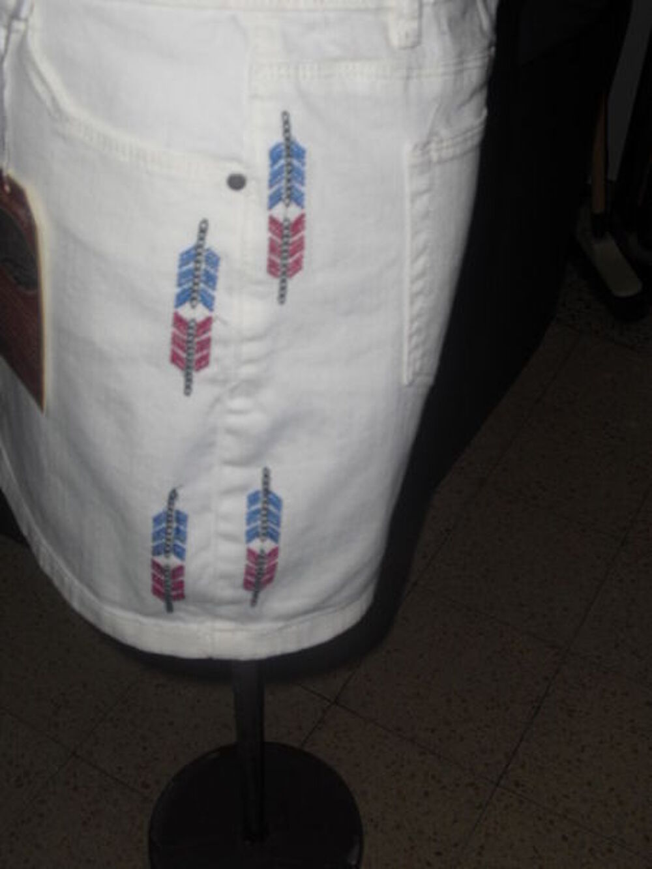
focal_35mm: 44
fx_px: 1105
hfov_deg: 32.9
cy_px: 434
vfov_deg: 42.9
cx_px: 326
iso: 64
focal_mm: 7.7
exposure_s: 1/125
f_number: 3.4
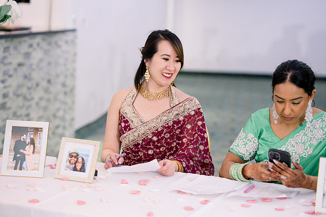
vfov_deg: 16.1
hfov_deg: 23.9
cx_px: 163
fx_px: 770
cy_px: 108
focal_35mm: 85
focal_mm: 85
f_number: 2.2
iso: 1600
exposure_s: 1/160
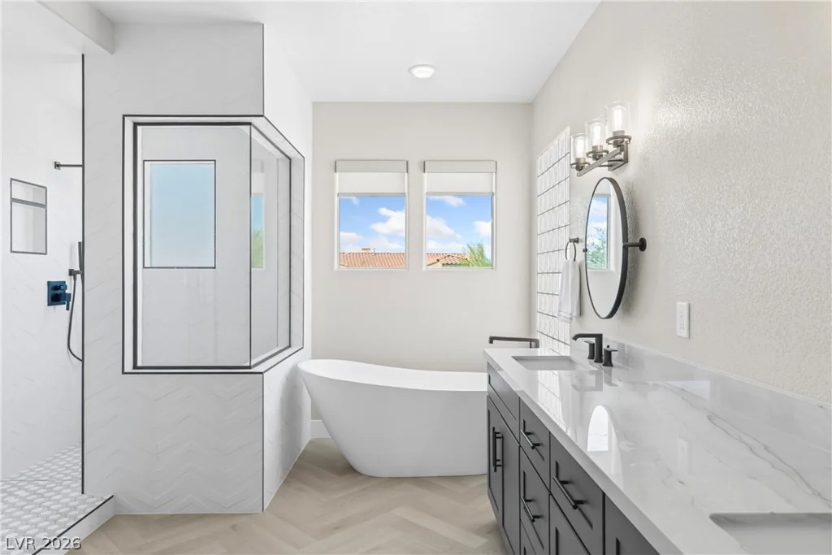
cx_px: 416
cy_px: 278
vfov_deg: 55.1
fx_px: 532
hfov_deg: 76.1
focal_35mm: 23
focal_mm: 23
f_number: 8
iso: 400
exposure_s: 1/8
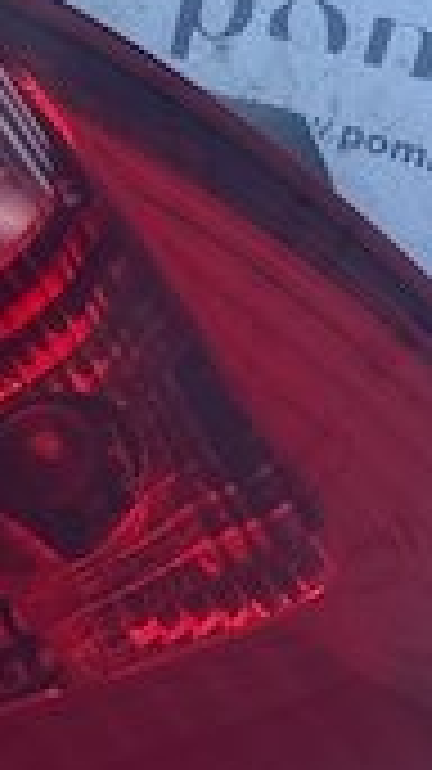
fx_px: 2162
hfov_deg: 10.6
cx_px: -396
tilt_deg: -56.2
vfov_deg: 19.3
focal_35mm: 106
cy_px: 869
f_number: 1.8
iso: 32
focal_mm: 4.25
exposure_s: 1/981
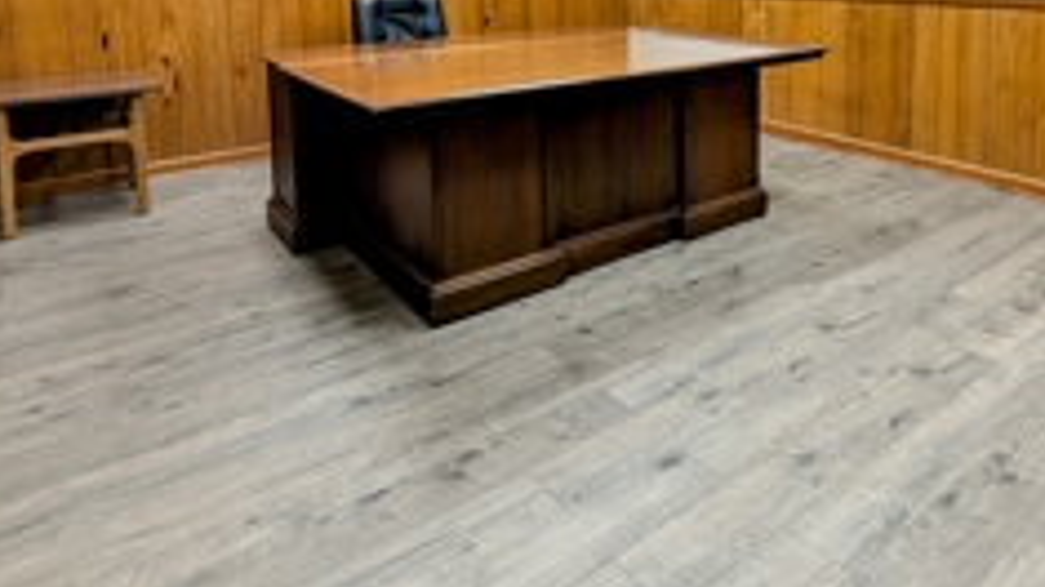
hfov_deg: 74.9
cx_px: 658
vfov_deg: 42.1
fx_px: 665
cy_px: 18
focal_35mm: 24
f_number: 2.2
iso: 45
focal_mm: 1.95
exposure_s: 1/60
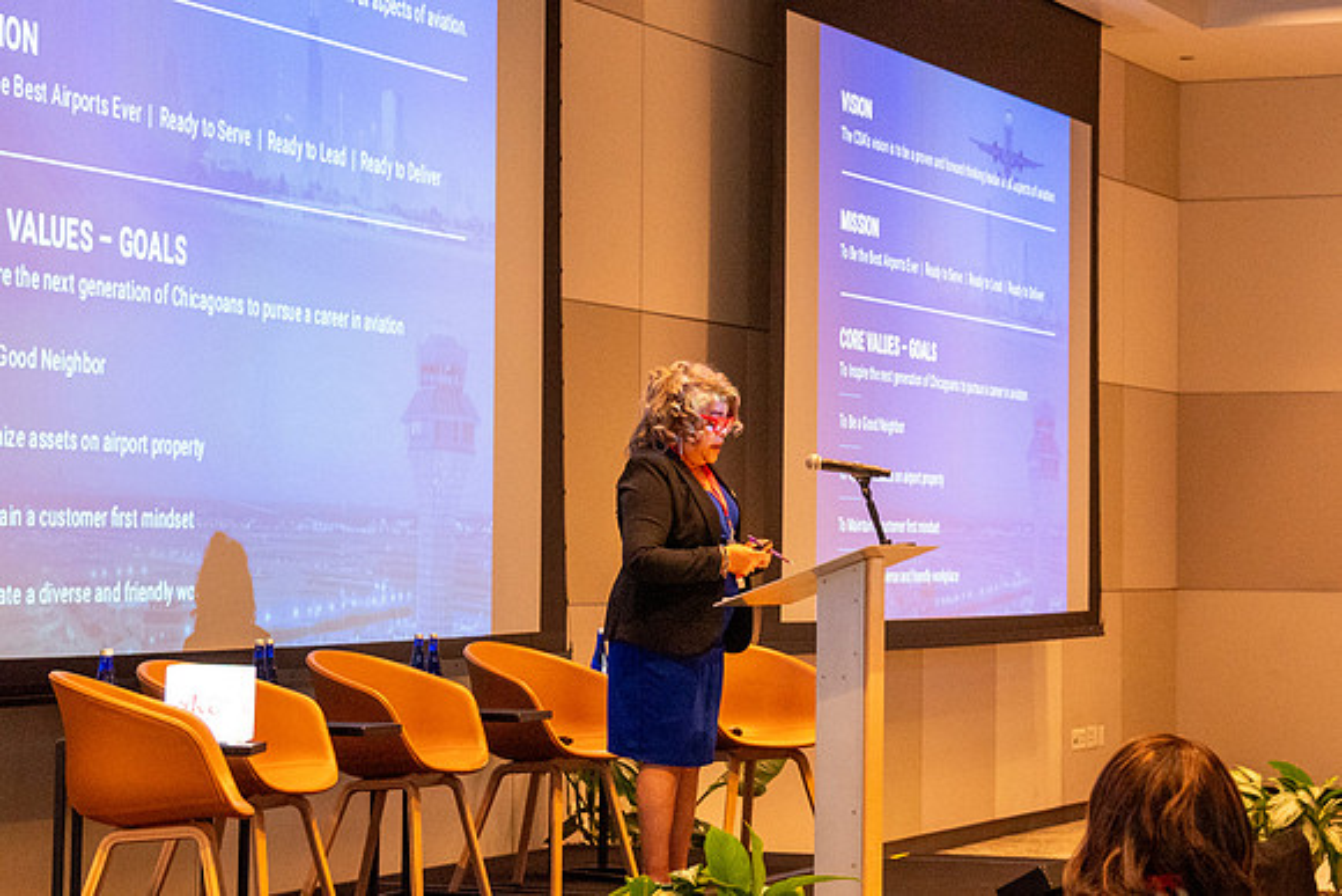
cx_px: 671
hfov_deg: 21.0
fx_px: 3617
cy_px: 448
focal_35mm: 97
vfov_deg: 14.1
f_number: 5.3
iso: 3200
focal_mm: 65
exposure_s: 1/125
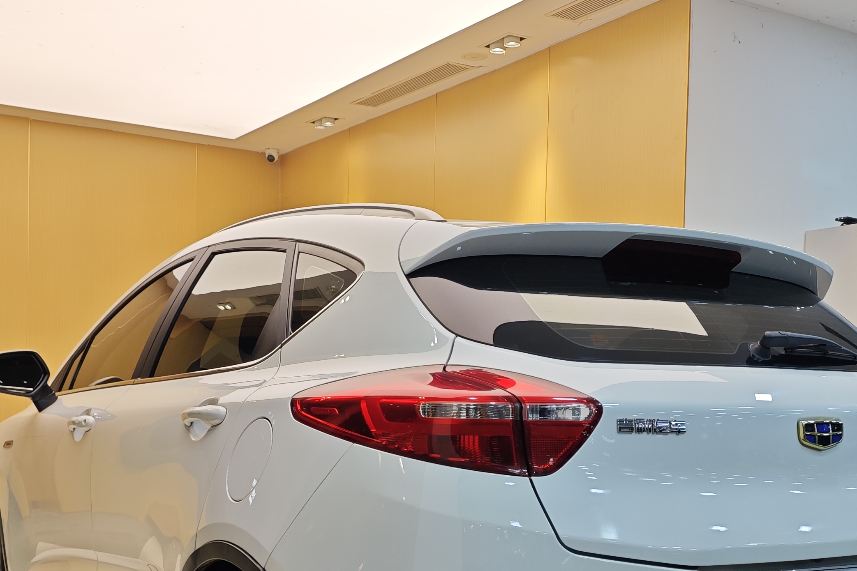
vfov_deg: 28.2
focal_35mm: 47
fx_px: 1119
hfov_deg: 41.8
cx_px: 492
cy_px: 442
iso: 80
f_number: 1.9
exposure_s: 1/100
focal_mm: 8.7
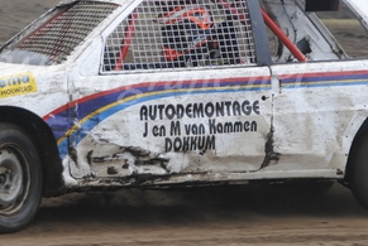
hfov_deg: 6.9
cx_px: 132
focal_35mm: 297
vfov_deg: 4.6
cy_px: 74
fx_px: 3041
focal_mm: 90
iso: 320
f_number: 5.3
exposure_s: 1/500
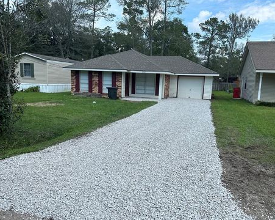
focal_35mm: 26
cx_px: 147
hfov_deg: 66.0
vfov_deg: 54.9
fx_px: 211
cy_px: 110
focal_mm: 6.86
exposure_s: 1/2967
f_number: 1.78
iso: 80
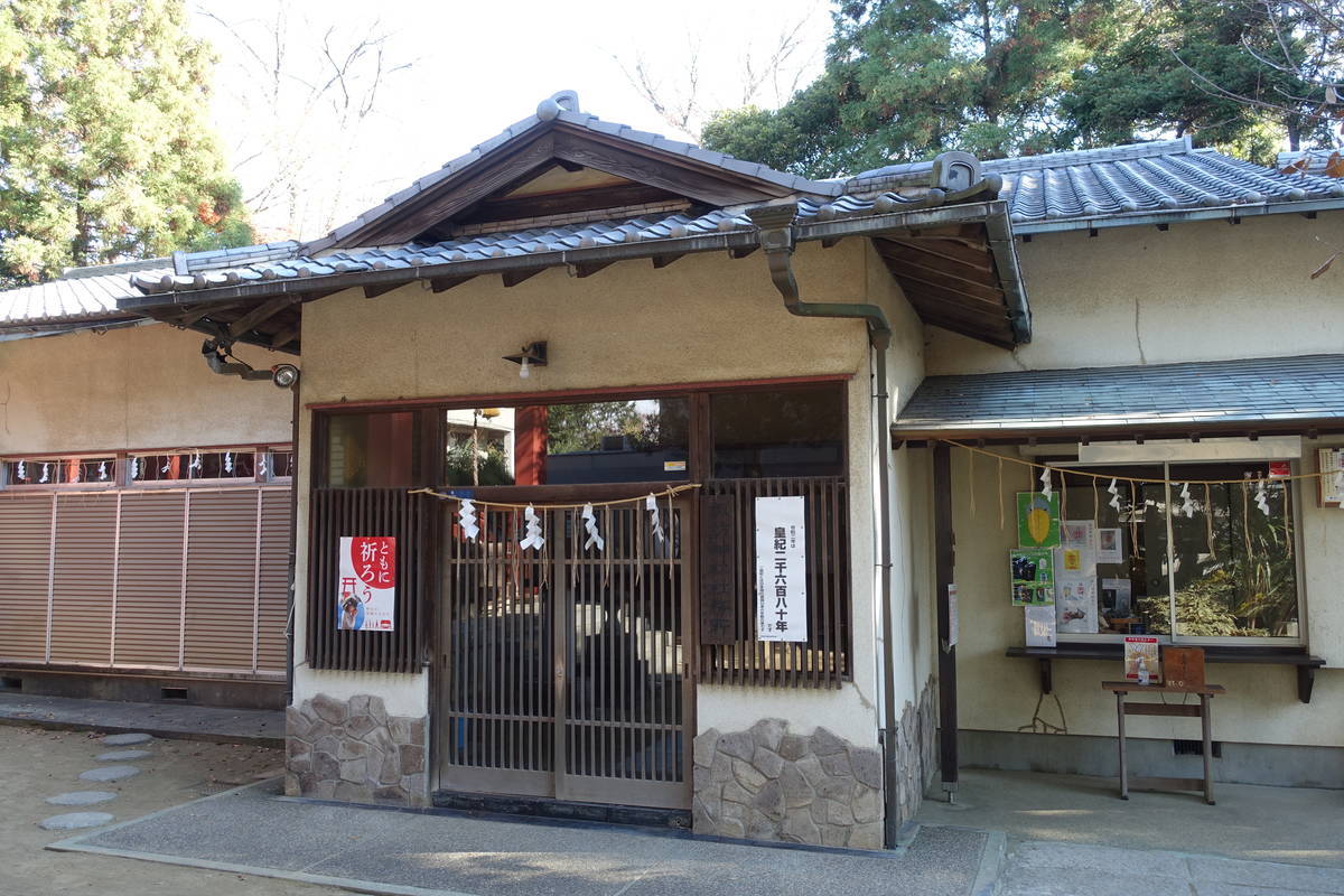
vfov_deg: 43.6
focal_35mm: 30
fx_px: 1120
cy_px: 448
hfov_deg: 61.9
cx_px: 672
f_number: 3.2
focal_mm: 10.89
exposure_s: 1/80
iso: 125
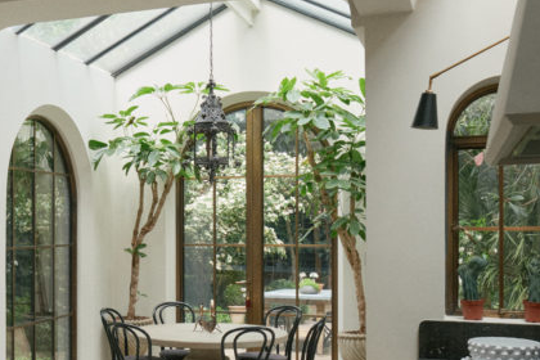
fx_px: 795
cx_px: 100
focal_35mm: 53
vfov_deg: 25.3
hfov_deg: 36.1
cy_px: 265
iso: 1600
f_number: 5.6
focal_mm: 19.4
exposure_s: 1/500
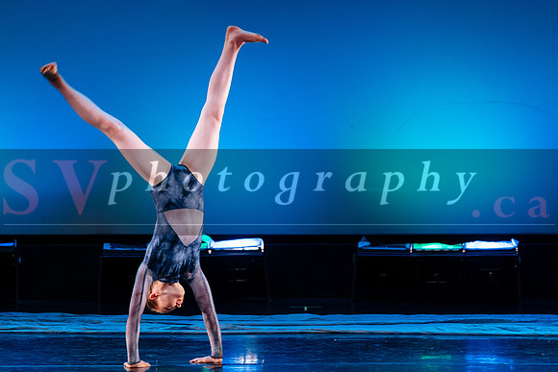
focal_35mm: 231
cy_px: 164
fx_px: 3583
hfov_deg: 8.9
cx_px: 320
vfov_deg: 5.9
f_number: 2.8
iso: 1250
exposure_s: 1/500
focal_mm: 195
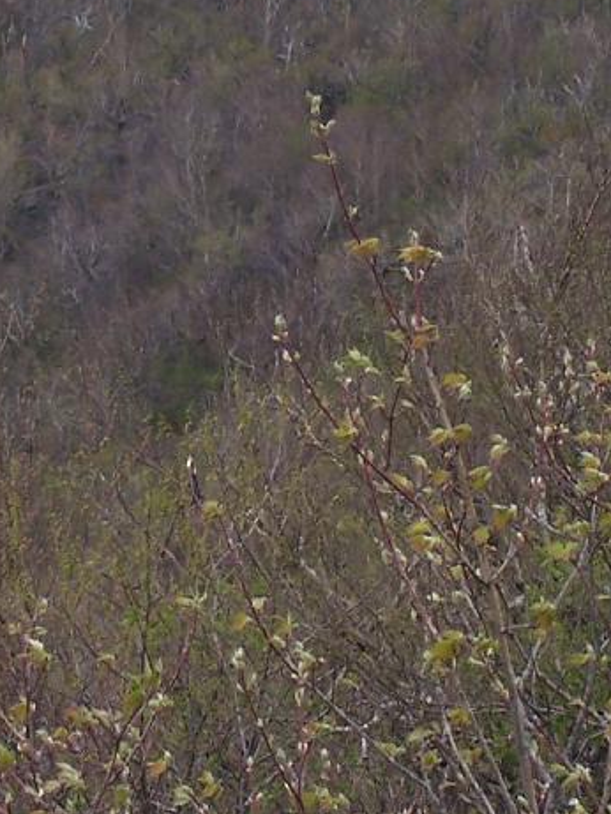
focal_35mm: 222
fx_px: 5222
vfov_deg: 8.9
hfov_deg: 6.7
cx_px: 76
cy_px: 245
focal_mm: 12.4
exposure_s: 1/640
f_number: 3.2
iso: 80
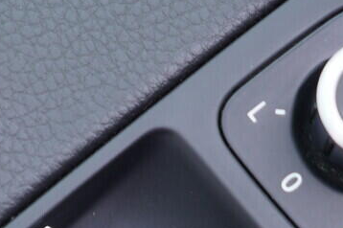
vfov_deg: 9.2
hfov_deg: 14.1
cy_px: 332
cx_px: 62
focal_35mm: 145
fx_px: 1380
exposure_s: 1/40
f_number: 2.8
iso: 125
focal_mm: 24
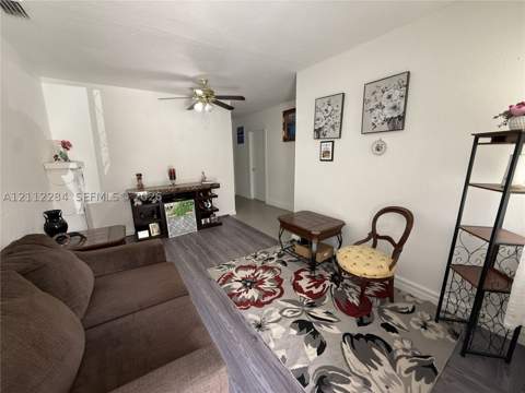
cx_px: 262
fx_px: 212
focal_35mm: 14
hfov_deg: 102.1
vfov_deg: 85.7
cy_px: 196
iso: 200
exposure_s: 1/120
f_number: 2.2
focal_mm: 2.22
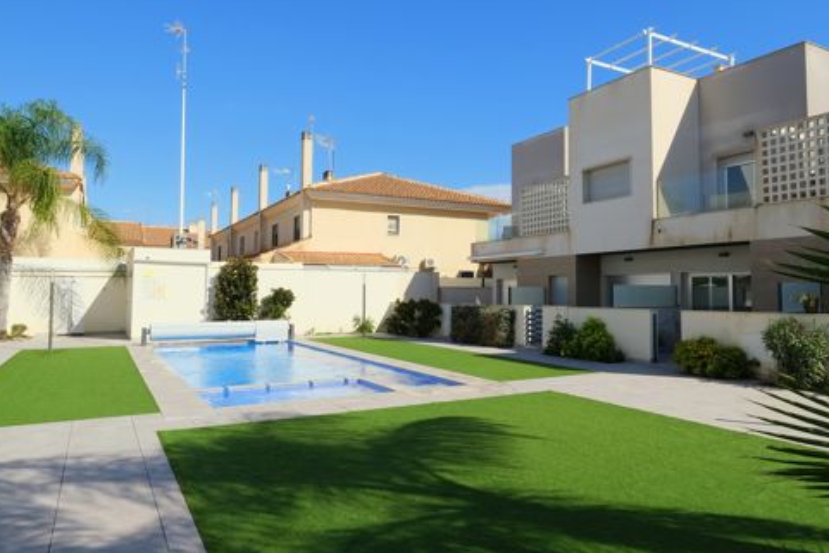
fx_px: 507
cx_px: 485
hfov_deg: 77.9
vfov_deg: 56.7
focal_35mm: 22
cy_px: 214
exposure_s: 1/600
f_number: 8
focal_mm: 10
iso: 320
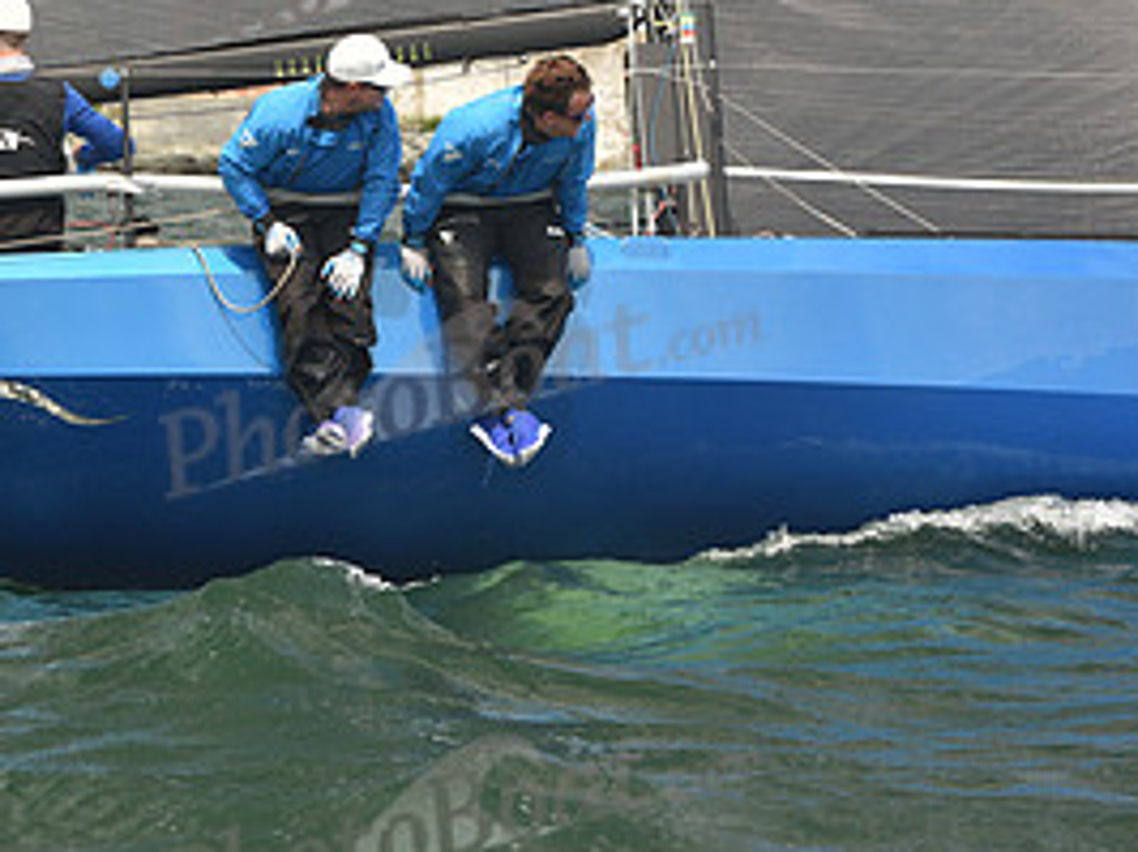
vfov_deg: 7.7
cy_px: 225
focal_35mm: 193
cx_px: -60
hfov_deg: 10.2
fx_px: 6339
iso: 250
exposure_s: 1/640
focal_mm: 92
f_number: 5
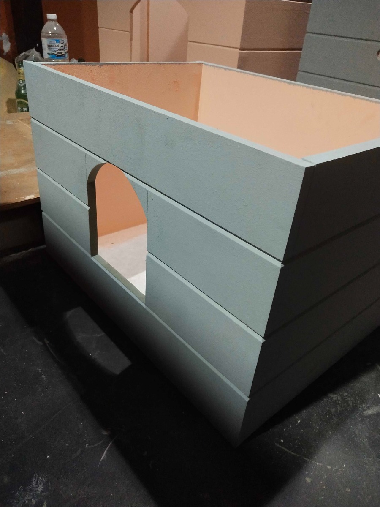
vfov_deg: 60.0
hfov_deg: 46.8
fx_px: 439
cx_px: 190
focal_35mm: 30
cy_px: 254
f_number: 1.8
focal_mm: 3.95
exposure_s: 1/33.3
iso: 488
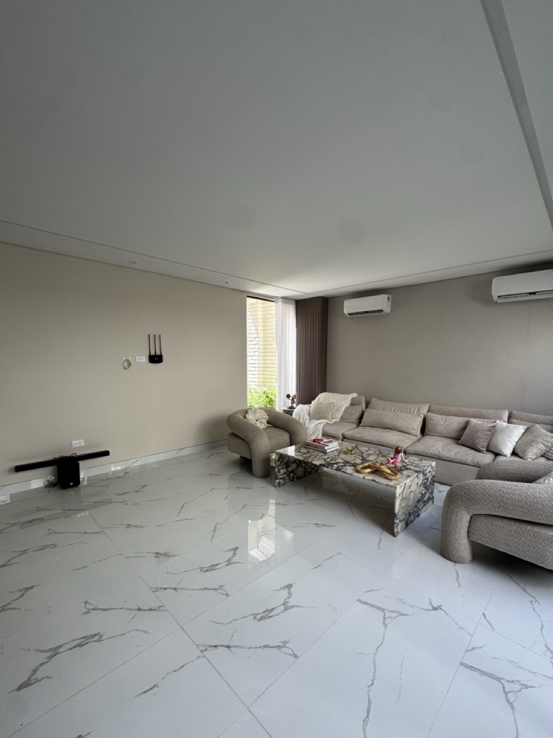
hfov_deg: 81.6
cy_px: 392
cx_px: 295
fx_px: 320
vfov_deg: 98.1
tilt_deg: -5.7
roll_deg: +0.1
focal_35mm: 15
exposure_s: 1/99
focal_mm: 2.22
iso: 64
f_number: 2.2
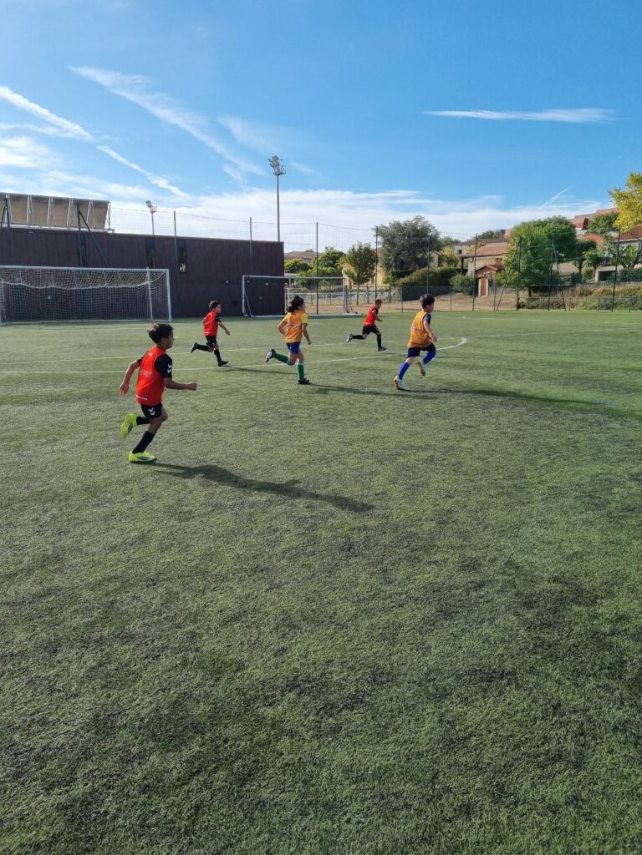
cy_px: 428
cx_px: 321
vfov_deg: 67.3
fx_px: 643
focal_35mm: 26
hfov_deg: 53.1
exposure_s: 1/2728
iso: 50
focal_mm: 5.4
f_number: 1.8
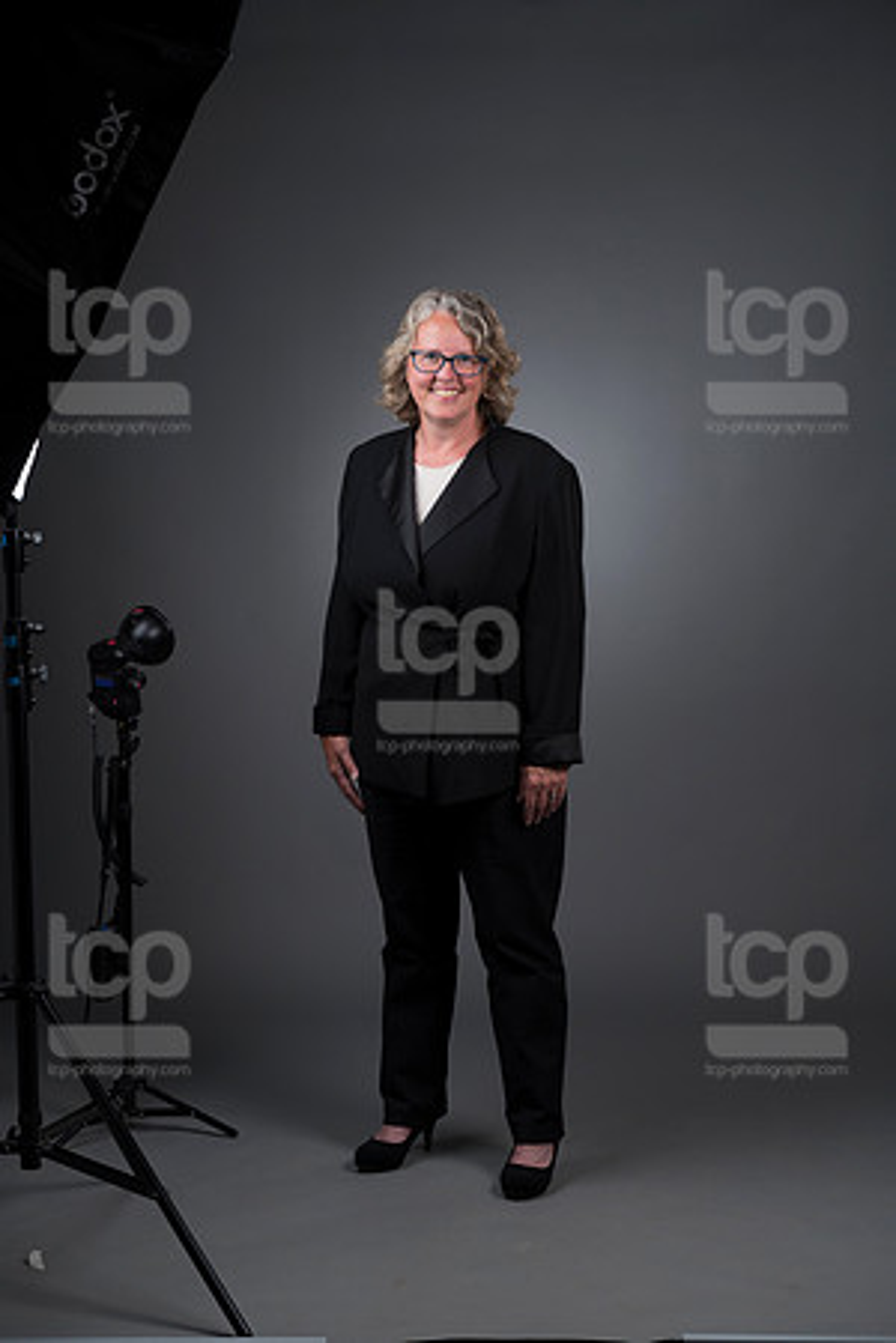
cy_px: 672
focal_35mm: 80
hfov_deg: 17.1
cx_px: 448
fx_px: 2986
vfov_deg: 25.4
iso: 160
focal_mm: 80
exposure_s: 1/250
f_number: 5.6
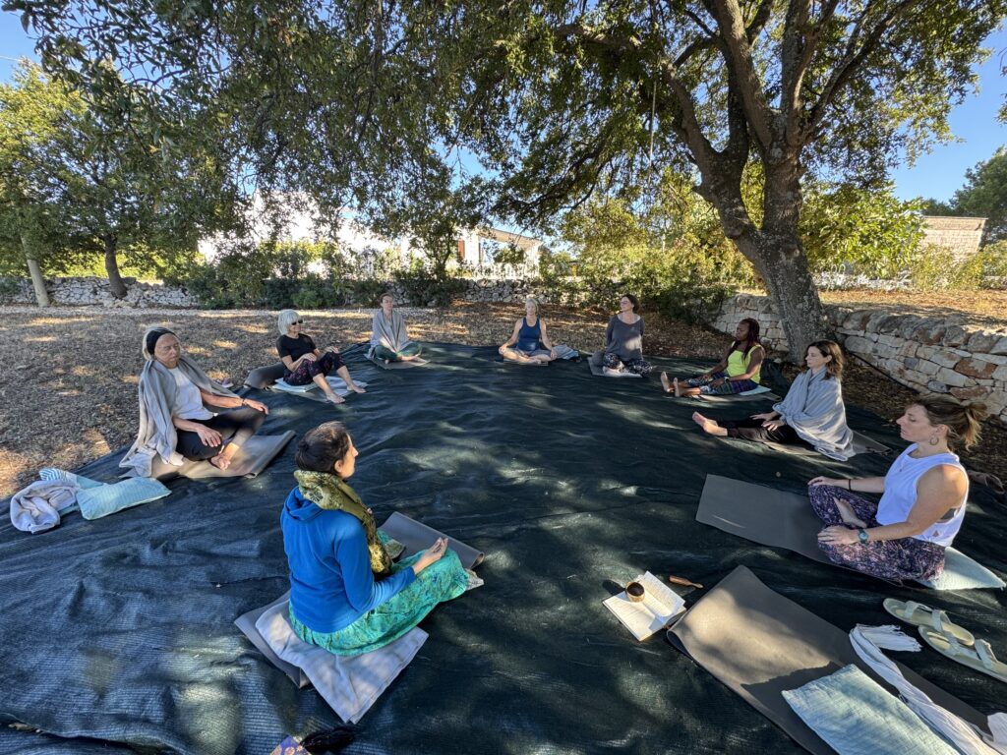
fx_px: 407
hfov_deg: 102.1
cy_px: 378
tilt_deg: -15.0
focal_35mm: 14
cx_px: 504
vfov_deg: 85.7
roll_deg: +0.2
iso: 40
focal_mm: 2.22
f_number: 2.2
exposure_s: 1/99
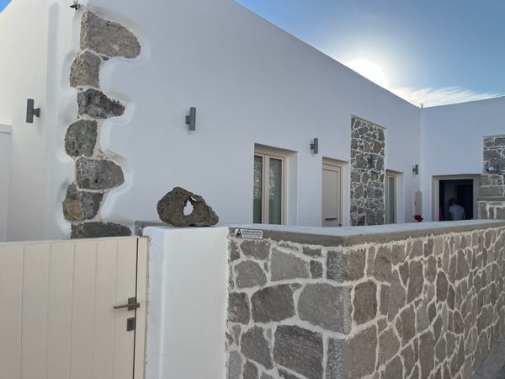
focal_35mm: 26
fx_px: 379
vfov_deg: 53.1
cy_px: 190
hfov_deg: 67.3
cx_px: 252
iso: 50
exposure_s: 1/2688
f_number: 1.6
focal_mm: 5.1
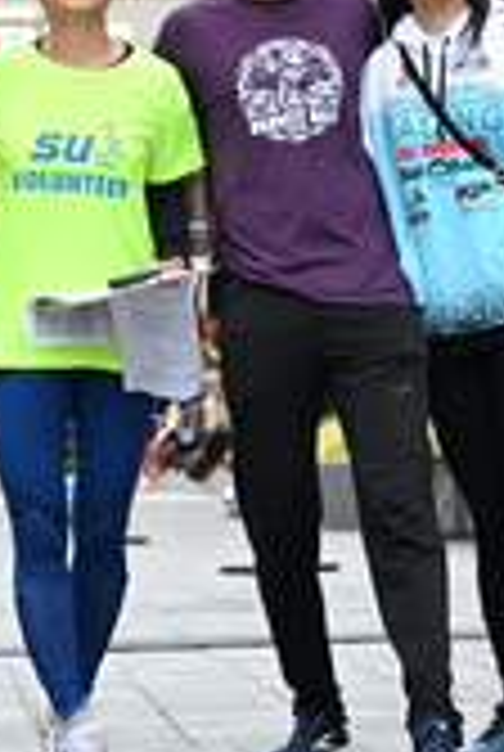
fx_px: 2886
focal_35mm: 138
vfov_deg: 14.6
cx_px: 142
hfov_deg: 10.0
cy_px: 9
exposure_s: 1/400
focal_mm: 42
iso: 3200
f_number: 4
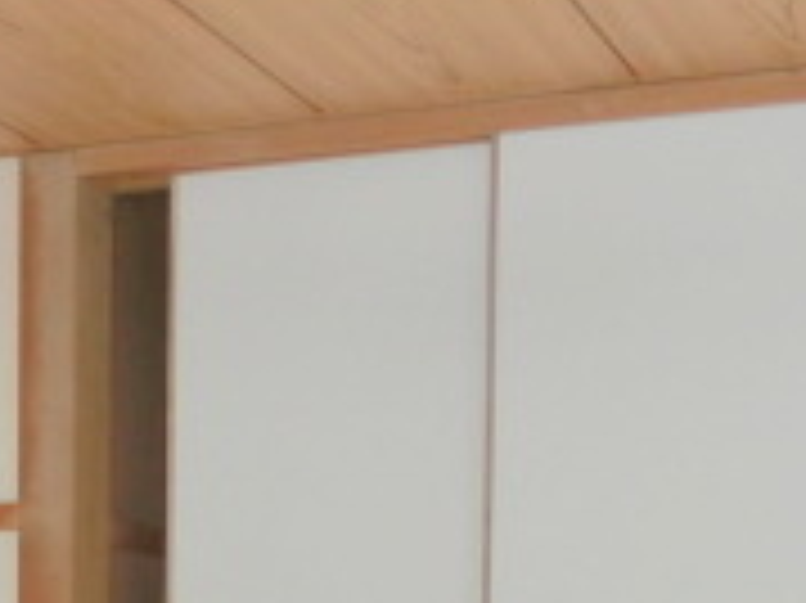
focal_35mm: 86
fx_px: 2001
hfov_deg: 22.7
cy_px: 976
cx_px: 527
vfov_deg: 15.4
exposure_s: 1/125
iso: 125
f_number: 3
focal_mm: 4.24
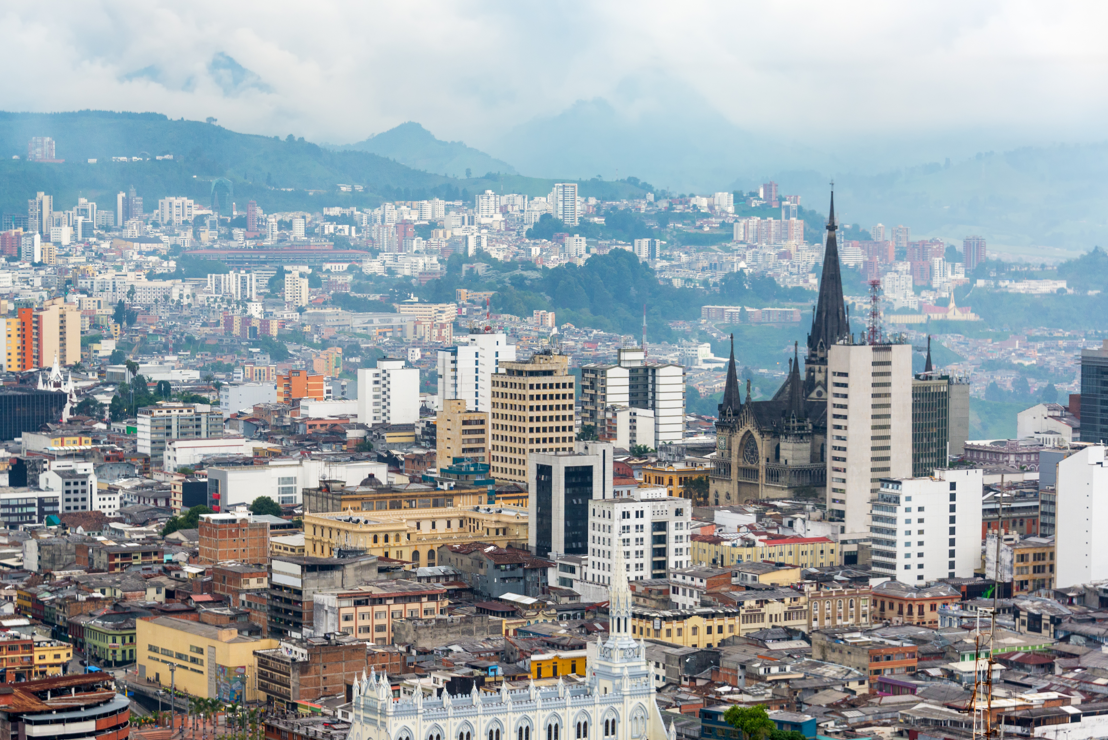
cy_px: 412
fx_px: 3202
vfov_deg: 13.2
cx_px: 531
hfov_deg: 19.6
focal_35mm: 104
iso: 400
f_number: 5.3
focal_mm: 92
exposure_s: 1/100
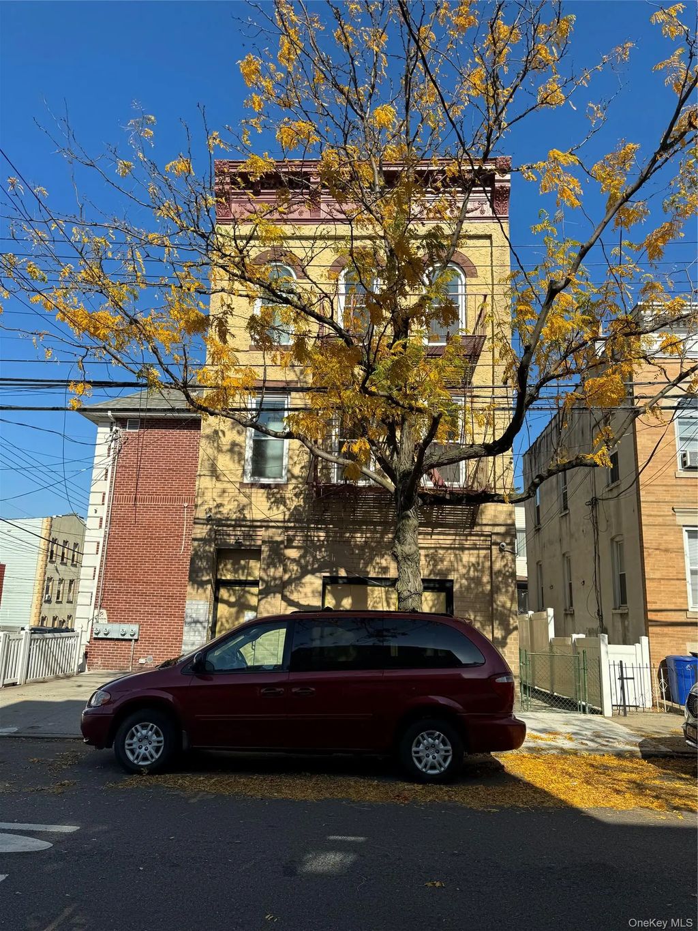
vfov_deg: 71.6
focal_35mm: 24
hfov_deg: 56.8
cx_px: 349
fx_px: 645
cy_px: 466
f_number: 1.78
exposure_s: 1/4049
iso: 80
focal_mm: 6.86
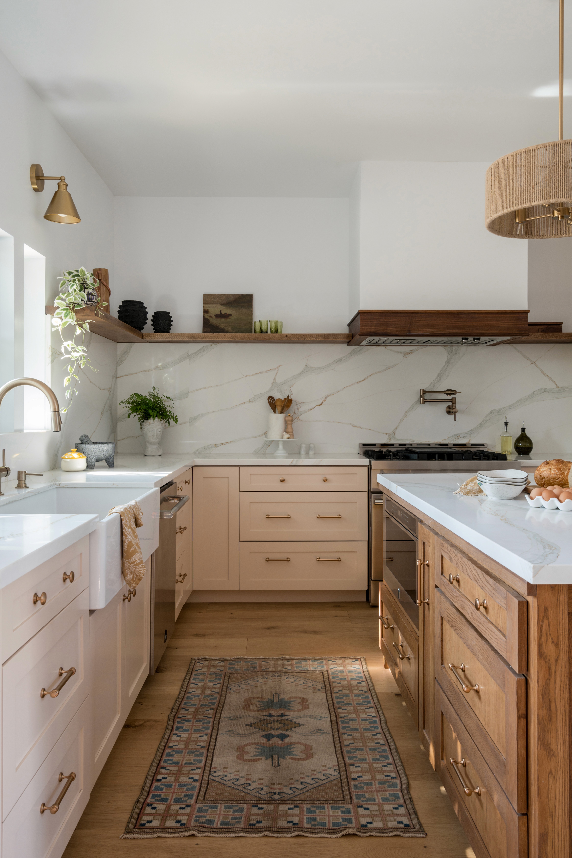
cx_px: 286
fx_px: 643
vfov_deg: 67.4
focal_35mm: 27
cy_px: 429
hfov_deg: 47.9
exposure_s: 1/3
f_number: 10
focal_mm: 27
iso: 200
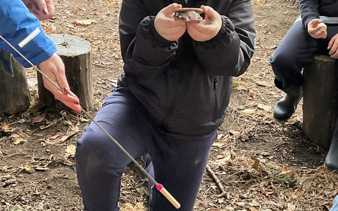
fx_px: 599
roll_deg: -2.9
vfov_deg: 20.0
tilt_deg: -26.0
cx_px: 192
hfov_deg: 31.5
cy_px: 125
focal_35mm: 65
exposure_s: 1/50
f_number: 1.8
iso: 100
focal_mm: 3
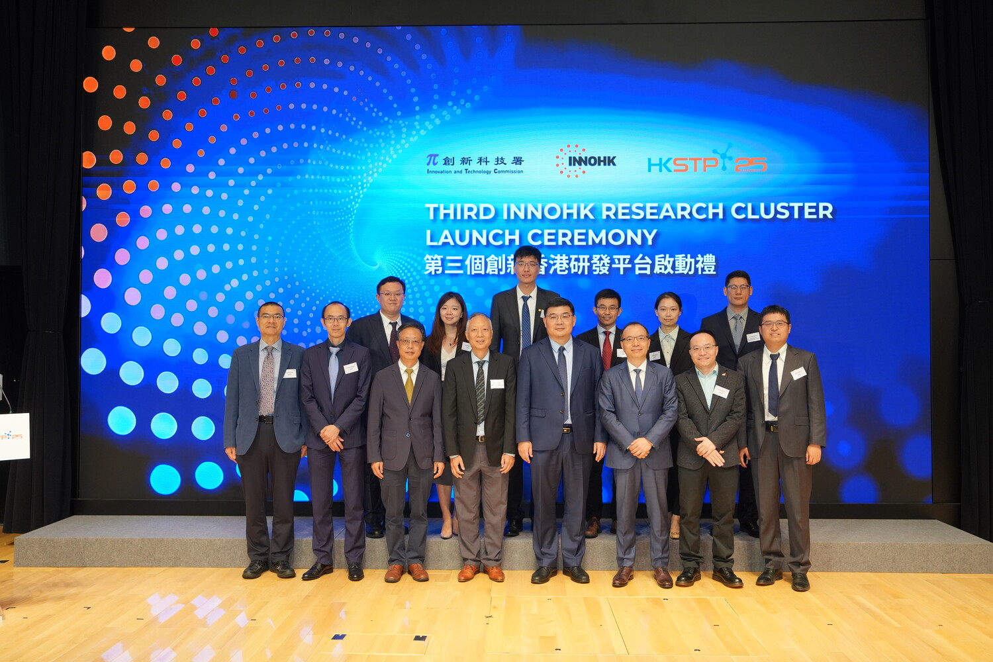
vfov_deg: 41.1
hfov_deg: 58.7
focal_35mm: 32
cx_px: 496
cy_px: 331
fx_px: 883
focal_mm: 32
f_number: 4
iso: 1600
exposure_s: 1/250
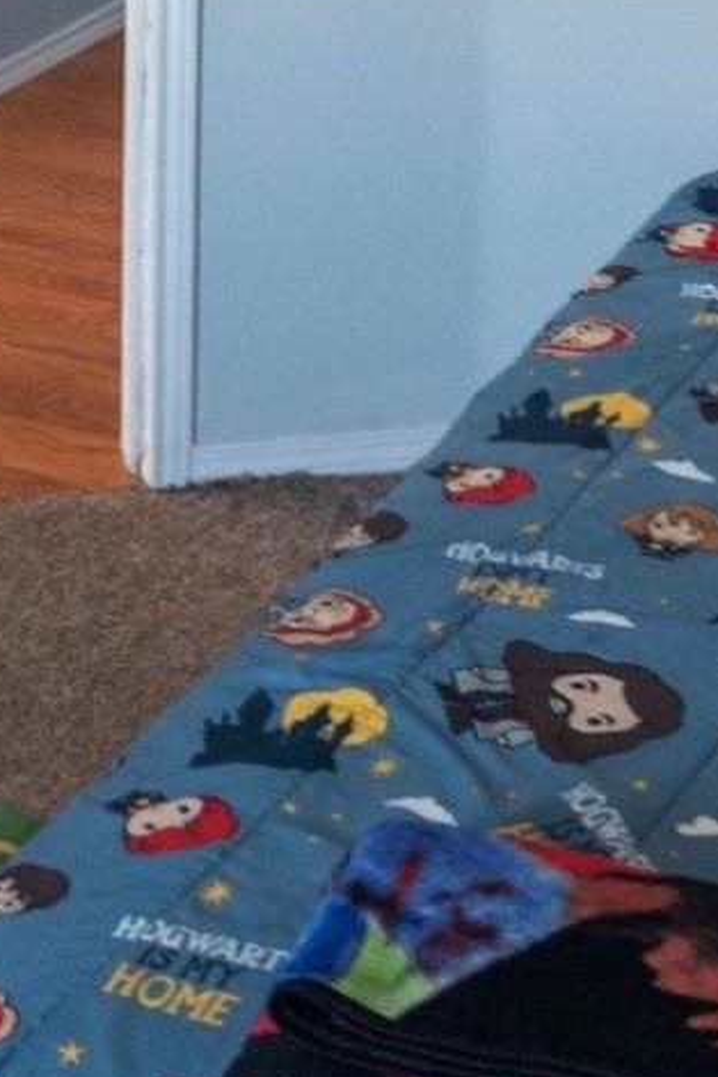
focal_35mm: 110
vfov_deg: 17.8
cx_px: 75
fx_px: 3291
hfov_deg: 12.4
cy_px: -155
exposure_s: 1/60
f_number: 3.5
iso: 1250
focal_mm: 16
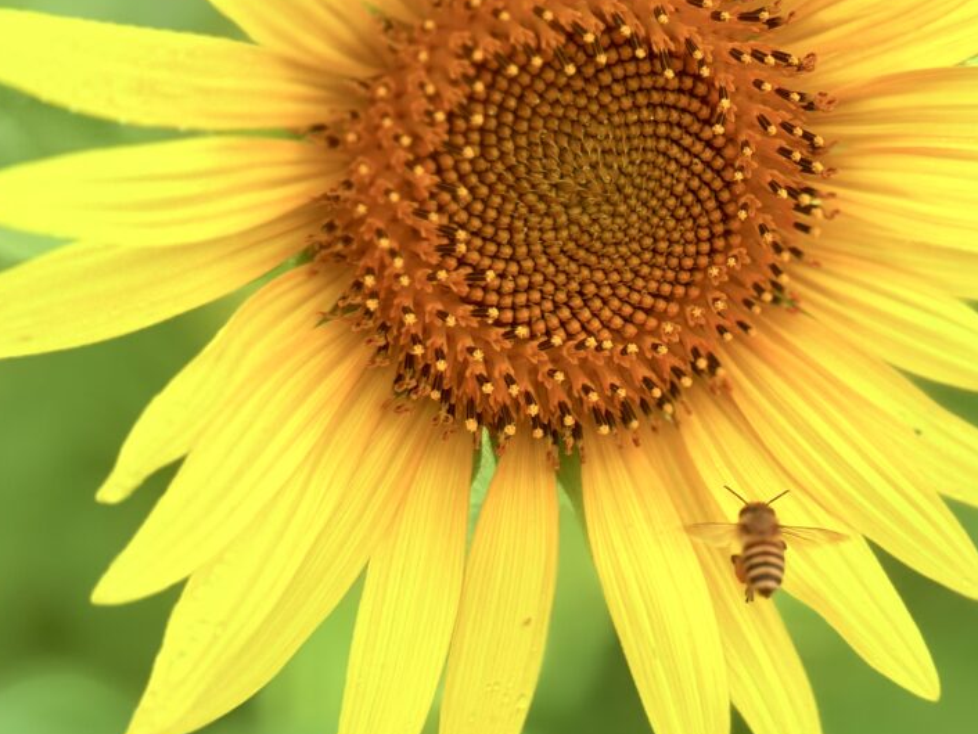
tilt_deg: -12.2
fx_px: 2459
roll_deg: -0.5
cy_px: 289
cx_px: 826
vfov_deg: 17.0
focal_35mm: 87
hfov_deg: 22.1
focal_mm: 6.76
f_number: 1.78
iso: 64
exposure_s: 1/740
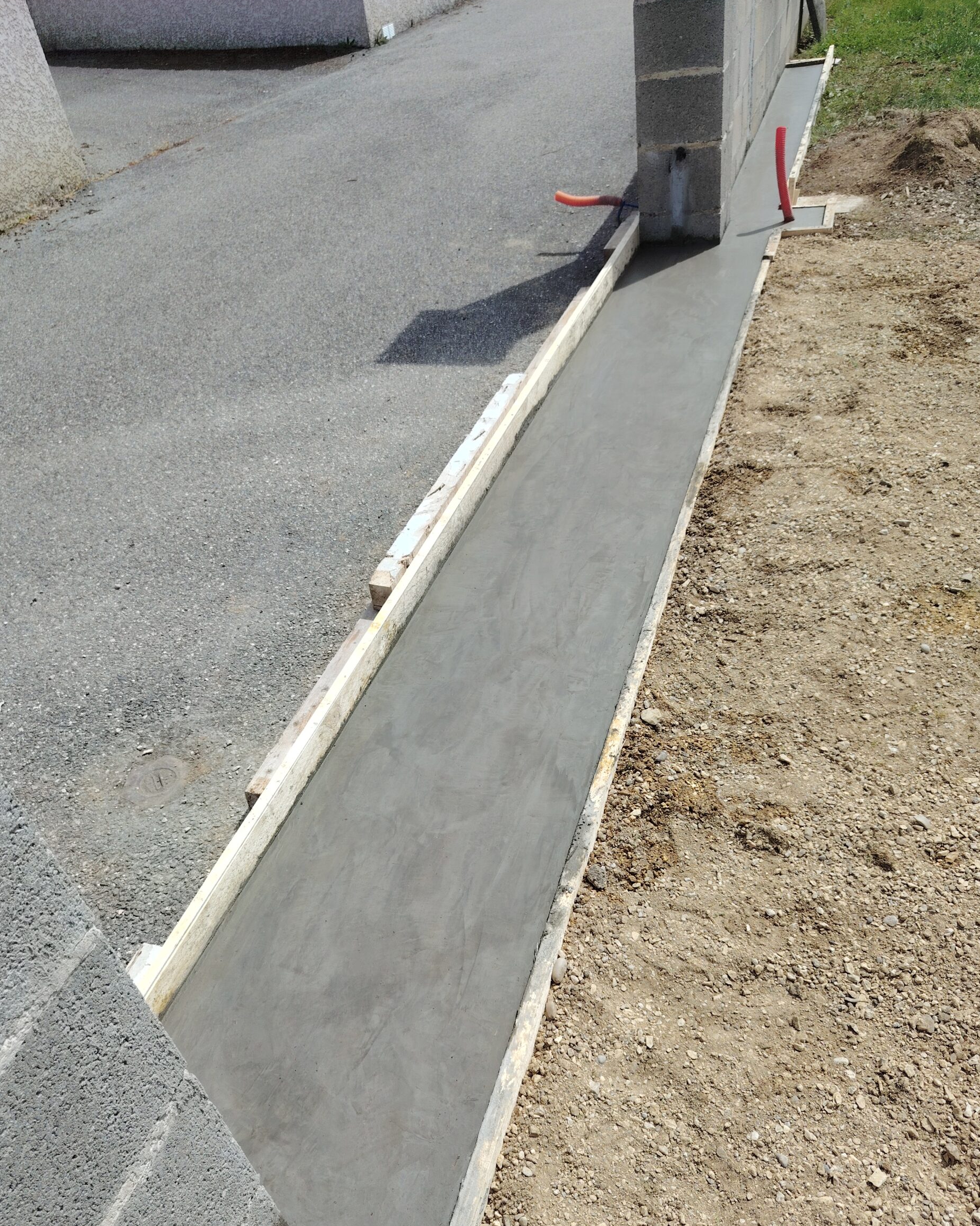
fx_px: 943
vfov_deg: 65.9
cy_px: 677
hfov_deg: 54.9
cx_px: 475
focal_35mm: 26
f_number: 1.75
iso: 100
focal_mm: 5.25
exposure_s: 1/933
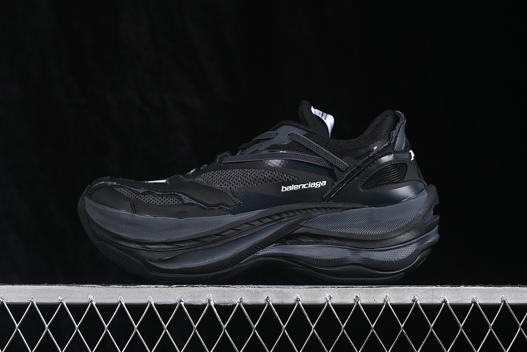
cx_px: 264
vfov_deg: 18.2
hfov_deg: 27.0
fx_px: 1098
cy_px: 176
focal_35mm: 75
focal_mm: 50
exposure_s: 1/60
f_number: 6.3
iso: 160
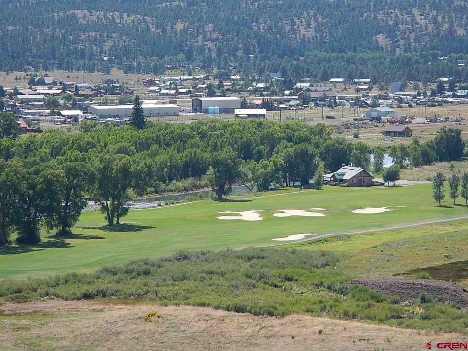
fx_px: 1893
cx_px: 234
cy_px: 176
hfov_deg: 14.1
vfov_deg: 10.6
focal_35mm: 140
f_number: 4.8
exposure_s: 1/400
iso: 125
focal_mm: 25
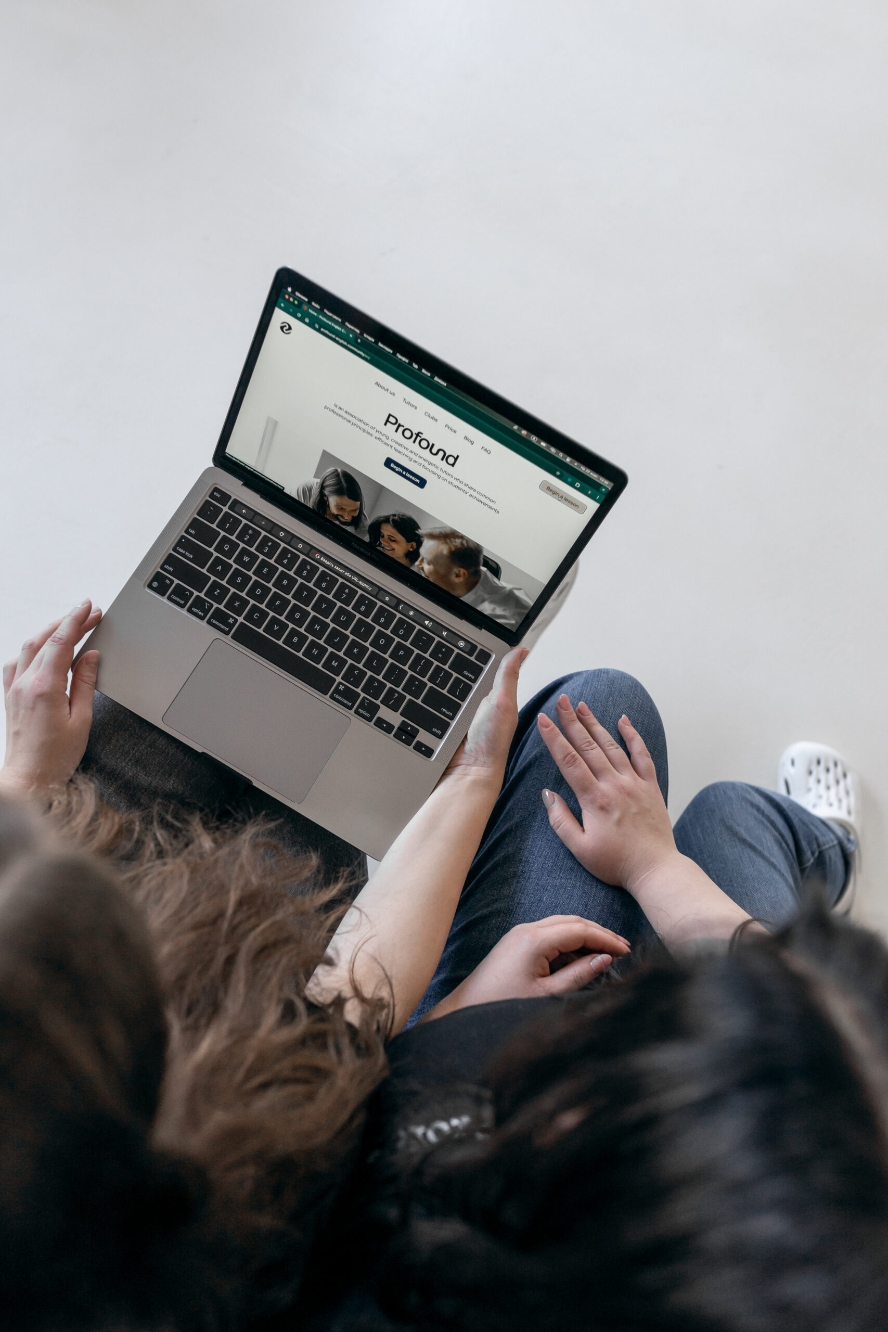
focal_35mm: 35
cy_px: 666
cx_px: 444
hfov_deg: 37.9
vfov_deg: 54.4
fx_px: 1295
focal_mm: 35
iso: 800
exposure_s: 1/250
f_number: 3.2
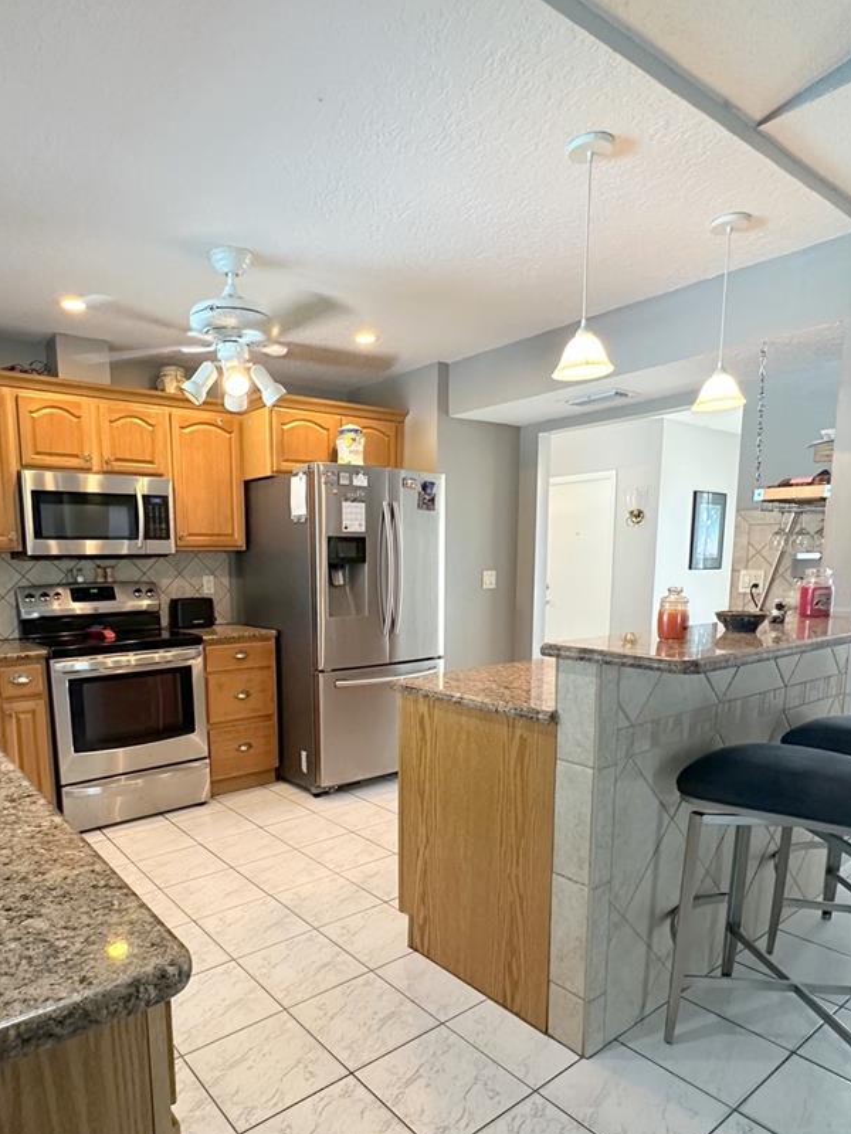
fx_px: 688
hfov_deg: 62.9
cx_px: 340
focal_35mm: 21
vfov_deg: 78.3
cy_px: 666
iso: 400
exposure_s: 1/60
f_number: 2.2
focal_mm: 2.22
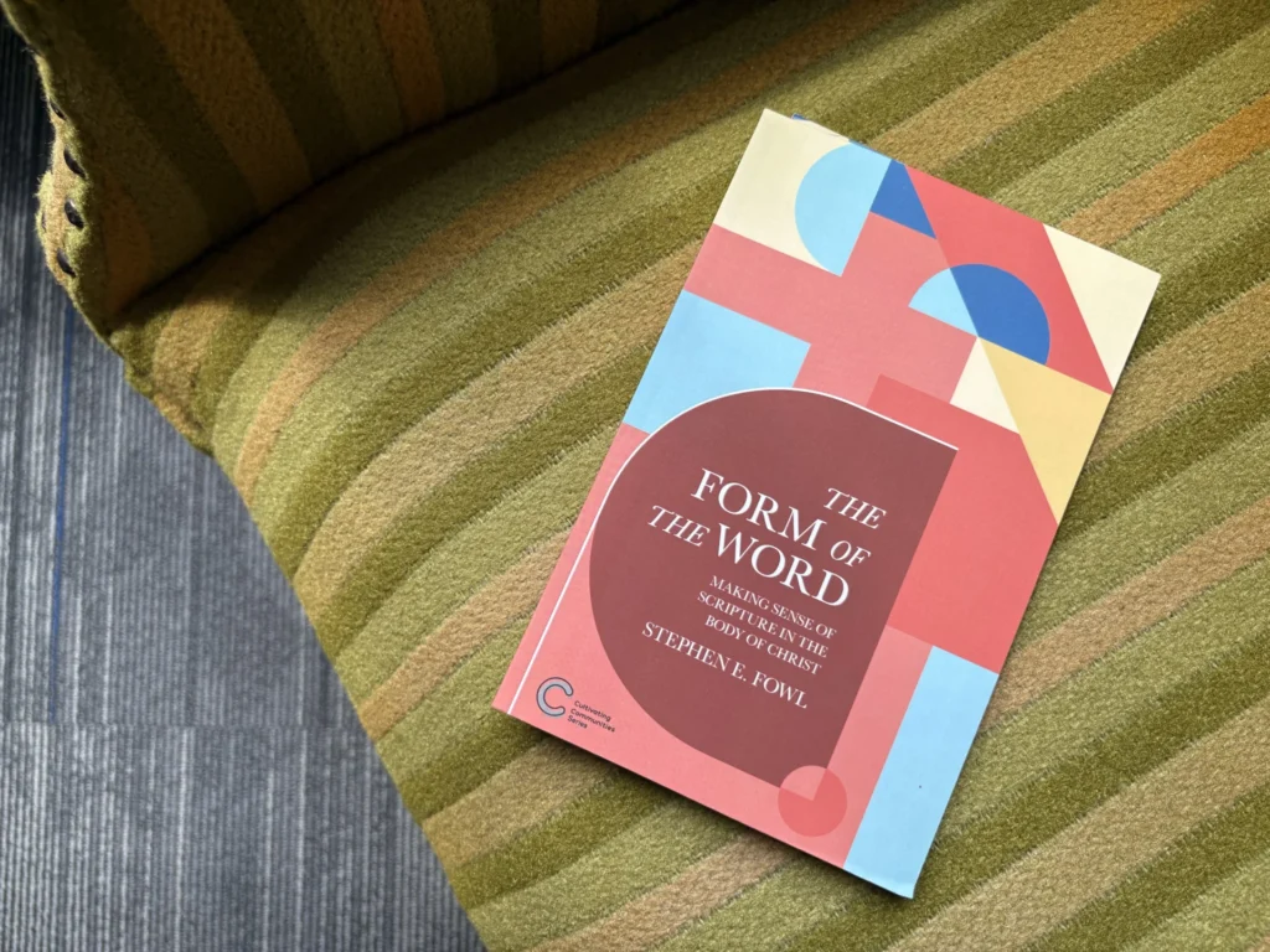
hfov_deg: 67.3
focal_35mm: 26
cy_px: 476
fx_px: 954
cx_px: 635
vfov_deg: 53.1
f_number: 1.6
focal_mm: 5.96
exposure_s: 1/279
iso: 40
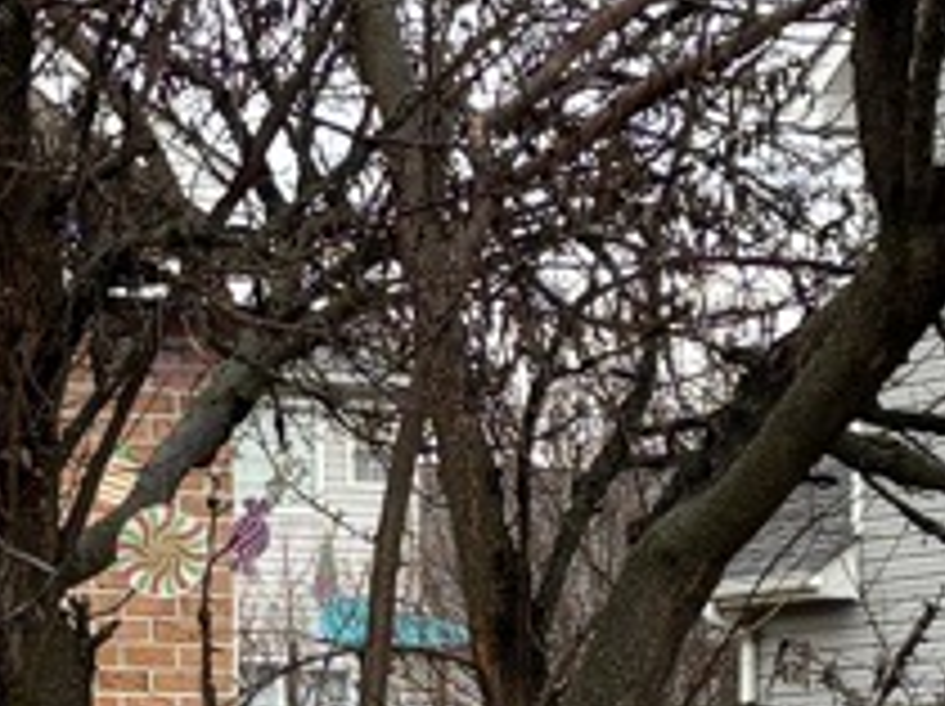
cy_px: 987
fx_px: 5072
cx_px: 297
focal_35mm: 186
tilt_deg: -1.3
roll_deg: +0.2
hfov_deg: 10.6
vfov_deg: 7.8
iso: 80
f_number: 1.6
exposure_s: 1/121
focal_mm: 5.96
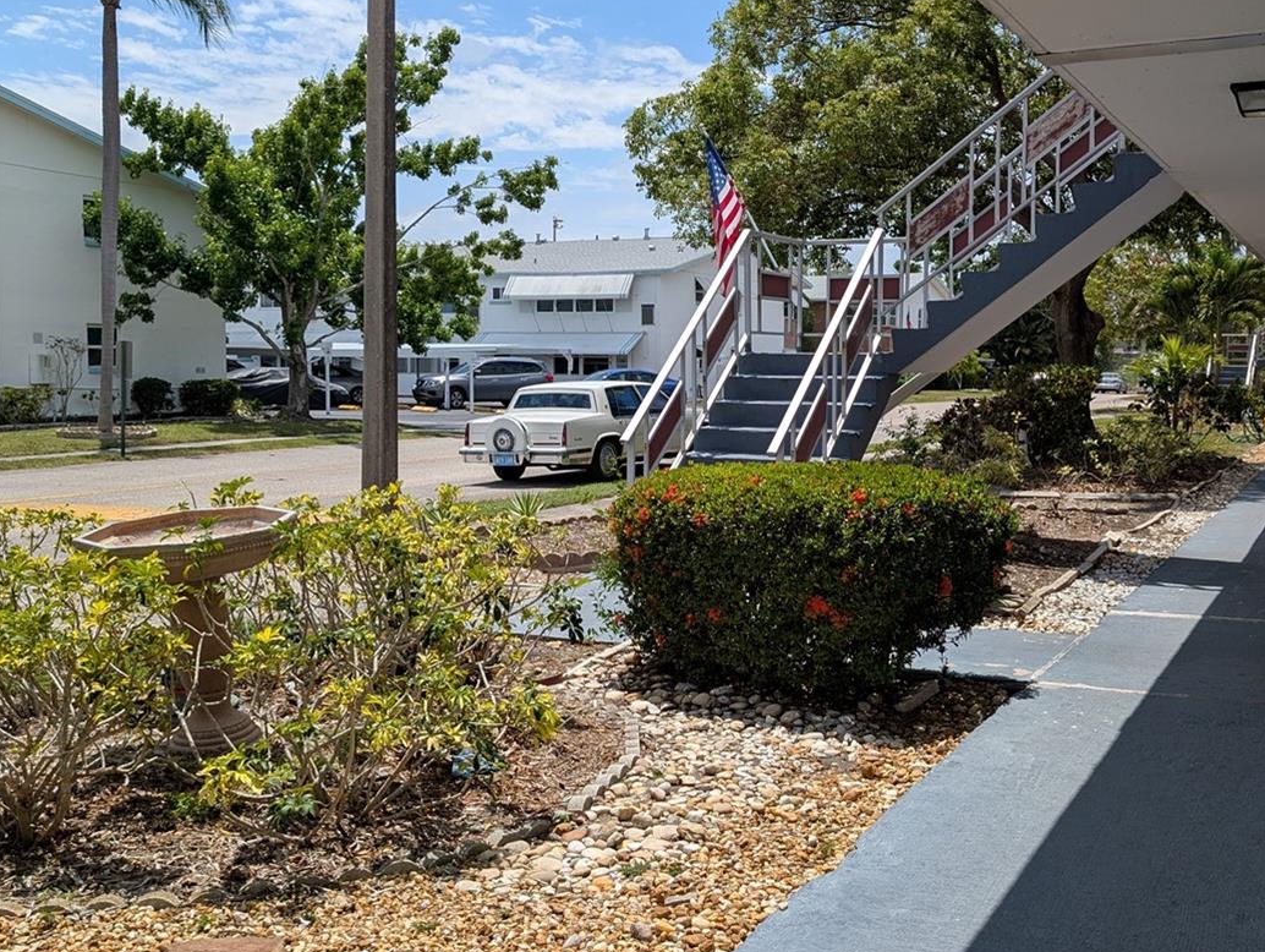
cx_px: 716
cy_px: 469
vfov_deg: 38.7
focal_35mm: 37
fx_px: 1354
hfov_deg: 50.0
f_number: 1.68
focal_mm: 6.9
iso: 19
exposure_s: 1/1783
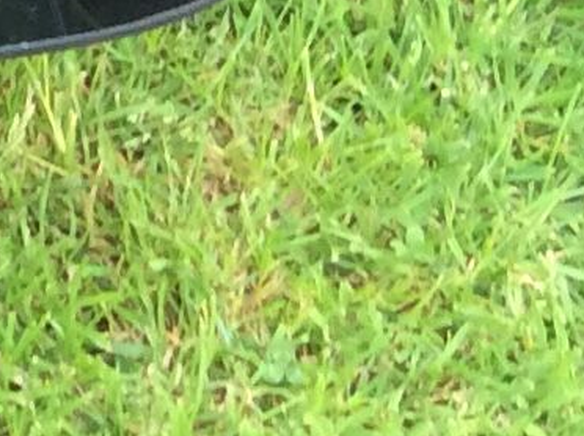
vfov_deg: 6.4
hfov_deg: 8.2
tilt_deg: -43.5
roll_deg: +2.6
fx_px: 3757
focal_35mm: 223
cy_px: -502
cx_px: -840
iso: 64
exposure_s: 1/100
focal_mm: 3.3
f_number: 2.4
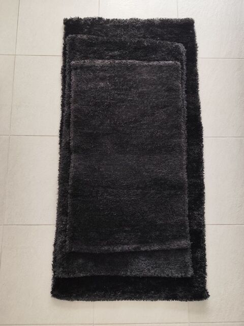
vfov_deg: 73.9
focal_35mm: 23
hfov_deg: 58.9
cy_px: 163
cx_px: 122
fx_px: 216
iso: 320
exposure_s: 1/50
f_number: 1.65
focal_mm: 6.14
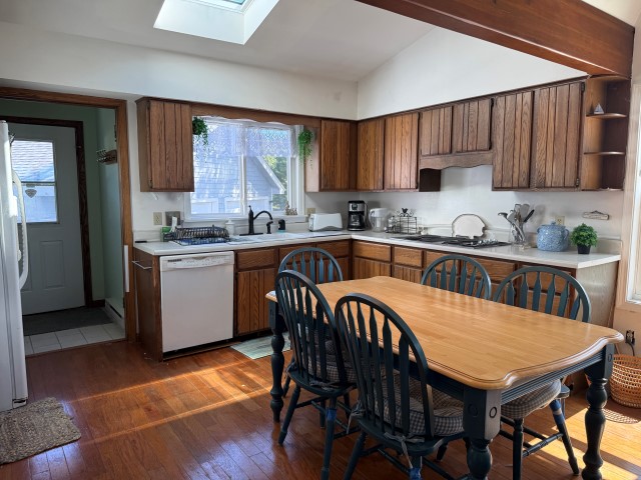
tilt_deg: -5.7
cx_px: 320
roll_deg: -0.5
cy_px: 240
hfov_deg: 71.6
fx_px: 444
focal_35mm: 24
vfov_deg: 56.8
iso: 100
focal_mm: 6.76
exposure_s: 1/231
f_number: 1.78
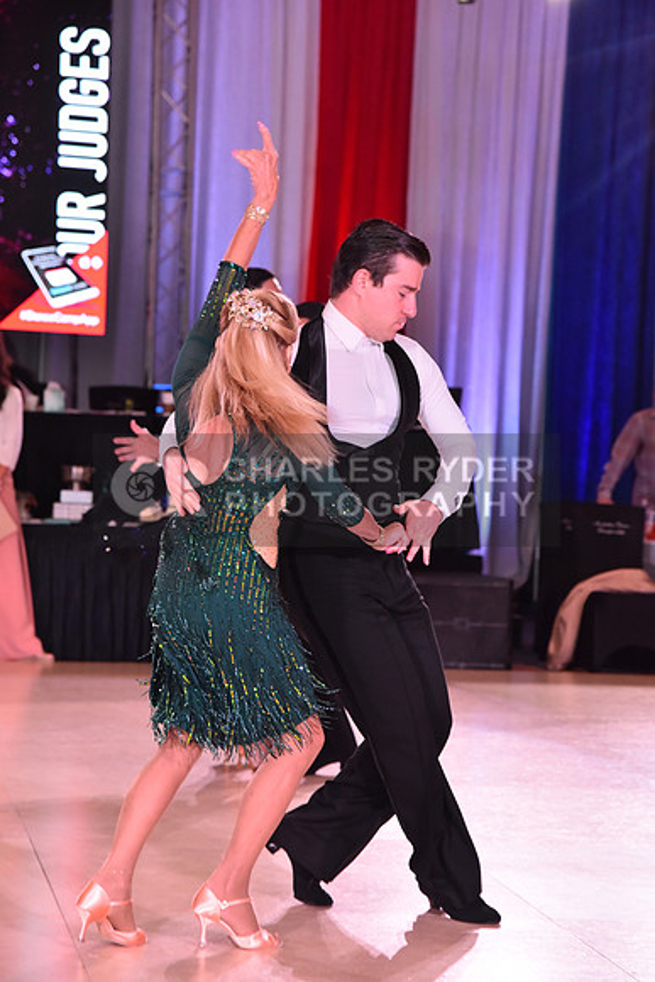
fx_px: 2673
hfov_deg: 14.0
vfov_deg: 20.8
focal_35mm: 98
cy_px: 491
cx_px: 328
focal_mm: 98
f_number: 5.6
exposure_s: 1/320
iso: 2500
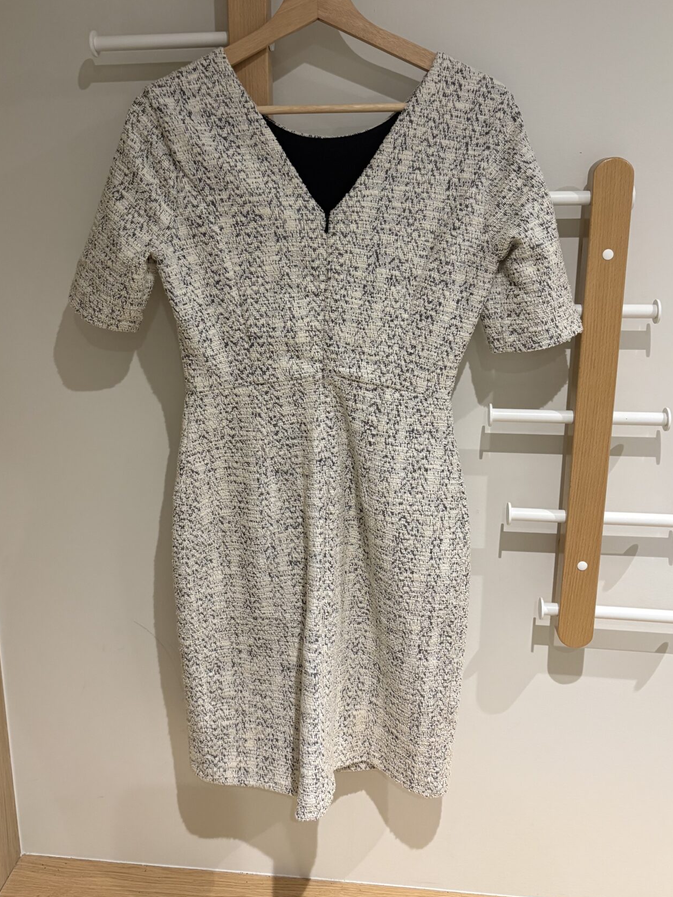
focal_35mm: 32
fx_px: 830
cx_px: 317
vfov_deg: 56.6
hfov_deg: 44.1
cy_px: 385
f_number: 1.6
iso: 200
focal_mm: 5.96
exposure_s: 1/60
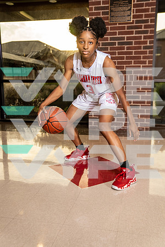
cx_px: 82
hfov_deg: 36.9
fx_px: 247
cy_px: 124
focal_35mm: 36
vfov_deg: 53.1
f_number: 3.2
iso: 320
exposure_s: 1/250
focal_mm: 36
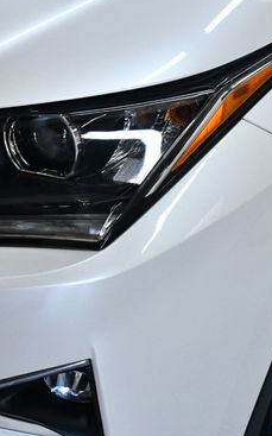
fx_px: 950
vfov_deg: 25.8
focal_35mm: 80
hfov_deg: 16.1
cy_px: 190
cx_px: 38
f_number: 4
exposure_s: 1/125
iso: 800
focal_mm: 30
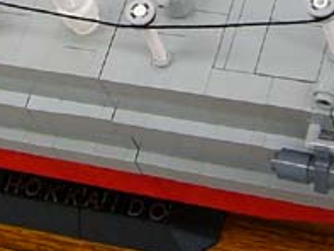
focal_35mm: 142
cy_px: -90
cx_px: -46
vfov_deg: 10.2
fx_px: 1371
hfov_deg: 13.6
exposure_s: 1/60
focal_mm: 5.8
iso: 100
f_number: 2.8
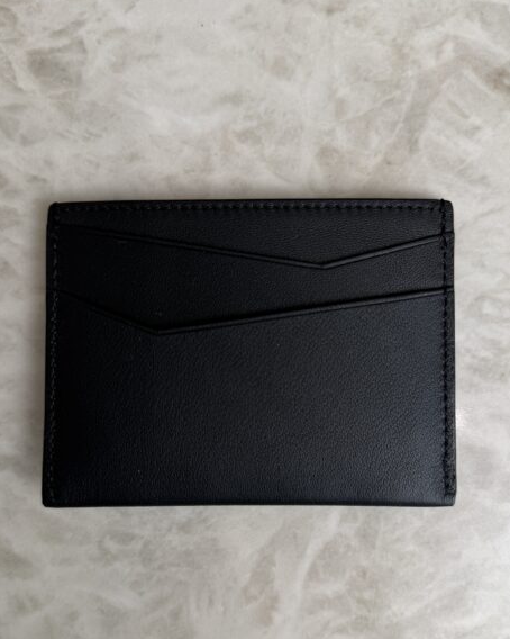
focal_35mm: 33
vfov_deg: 54.1
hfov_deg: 44.5
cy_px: 353
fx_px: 623
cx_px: 262
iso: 50
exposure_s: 1/138
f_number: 1.78
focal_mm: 6.76
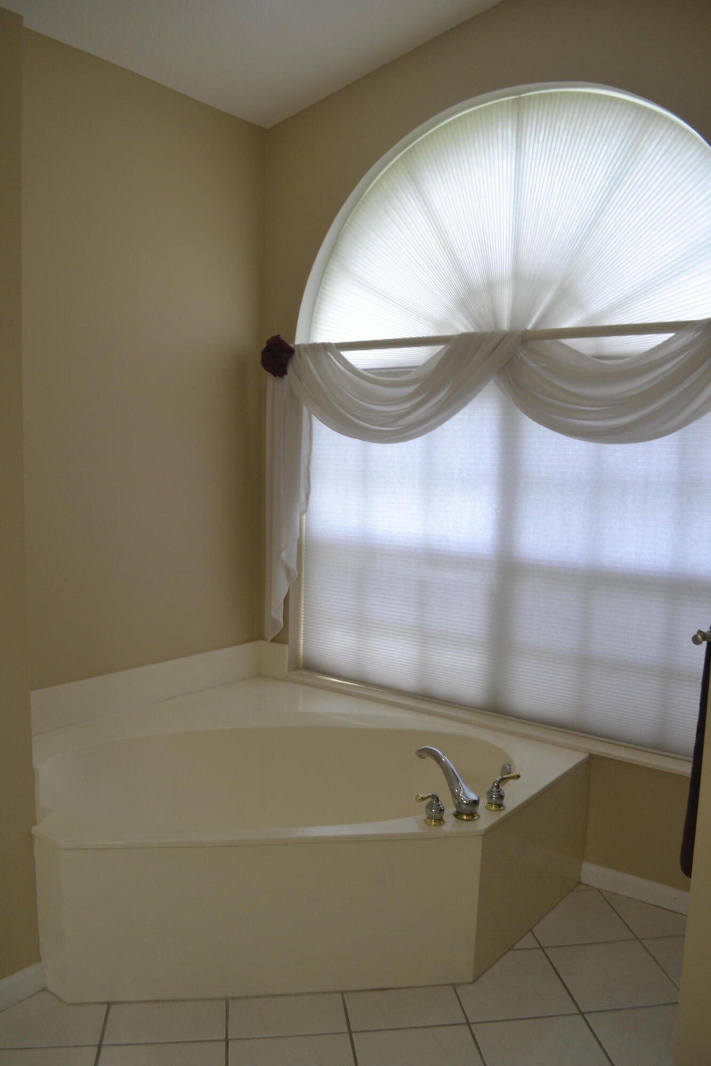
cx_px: 356
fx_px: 800
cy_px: 533
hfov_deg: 47.9
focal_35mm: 27
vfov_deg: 67.4
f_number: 4
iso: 400
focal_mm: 18
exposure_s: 1/60
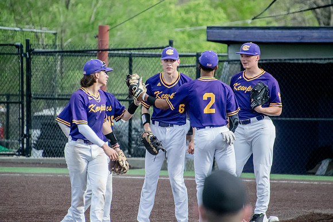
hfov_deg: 4.2
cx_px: 166
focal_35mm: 495
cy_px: 111
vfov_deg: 2.8
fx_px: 4580
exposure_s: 1/4000
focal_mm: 330
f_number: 6.3
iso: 3200
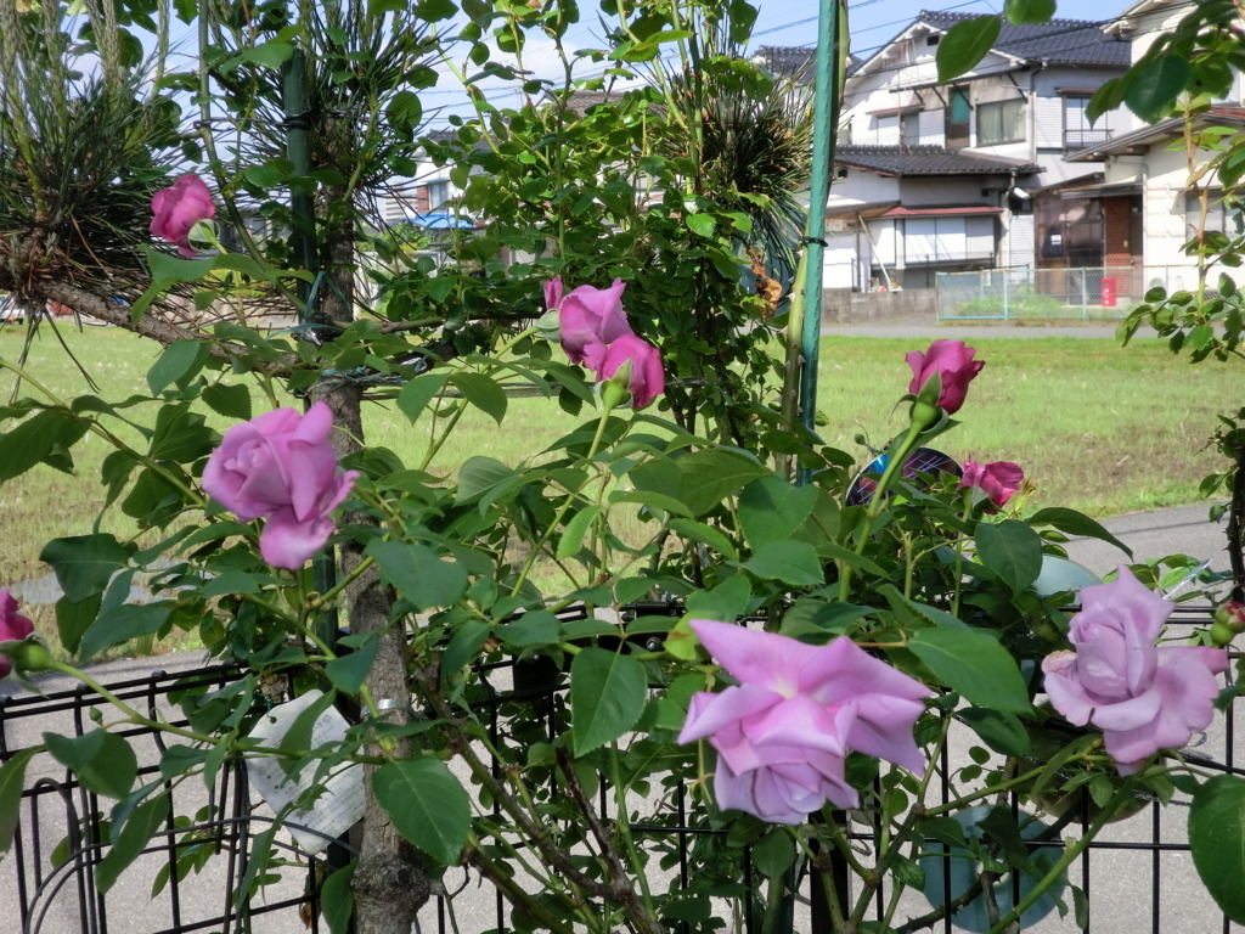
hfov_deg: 40.4
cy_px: 467
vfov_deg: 30.9
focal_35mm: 47
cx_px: 622
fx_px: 1690
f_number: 3.4
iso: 50
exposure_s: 1/500
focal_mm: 8.46
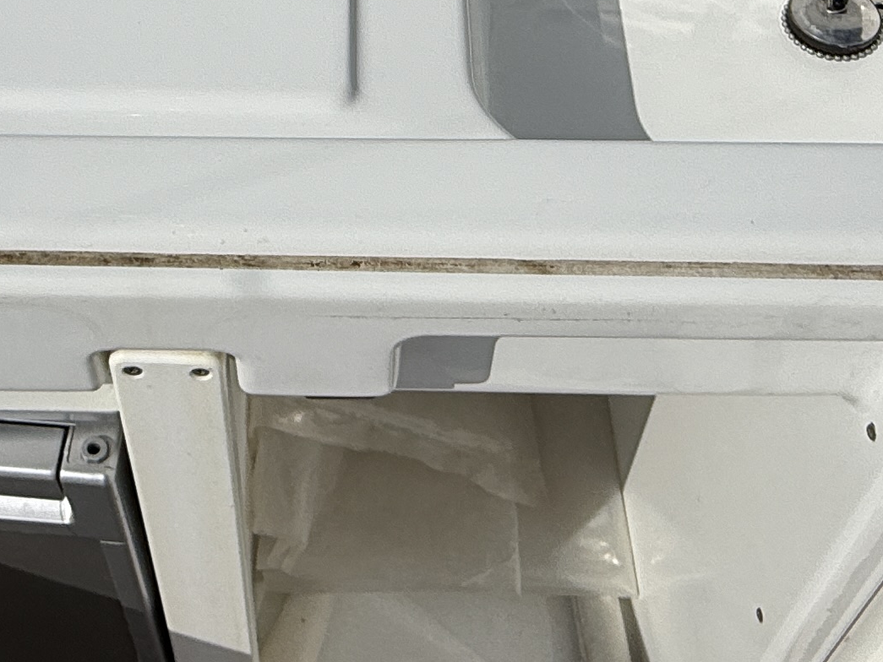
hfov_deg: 35.3
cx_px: 316
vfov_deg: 26.2
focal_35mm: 54
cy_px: 75
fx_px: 1378
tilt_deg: -49.7
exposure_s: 1/10101
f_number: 2.2
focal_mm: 2.22
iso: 40
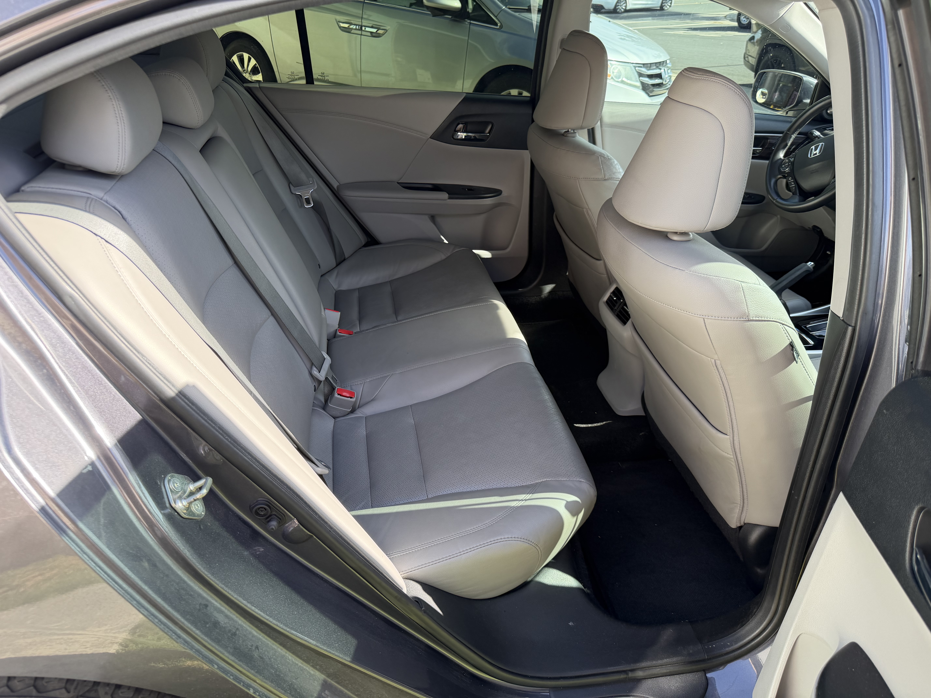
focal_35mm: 24
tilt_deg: -30.2
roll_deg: +1.1
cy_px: 349
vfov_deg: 56.8
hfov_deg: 71.6
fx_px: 645
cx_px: 466
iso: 100
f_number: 1.78
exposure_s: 1/325
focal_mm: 6.76
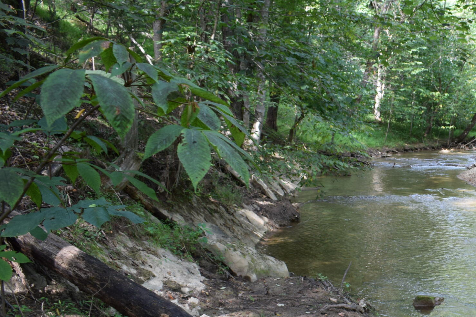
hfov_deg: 33.6
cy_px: 229
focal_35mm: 55
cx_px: 458
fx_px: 727
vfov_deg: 24.4
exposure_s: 1/100
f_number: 5
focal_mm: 18
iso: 400
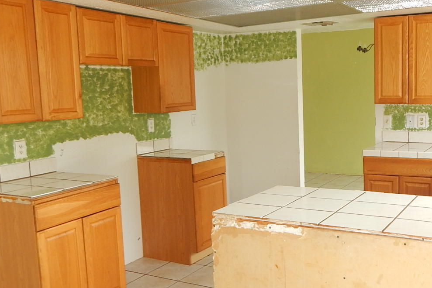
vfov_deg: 36.0
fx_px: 444
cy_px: 141
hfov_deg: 50.7
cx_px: 297
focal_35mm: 37
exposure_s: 1/100
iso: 125
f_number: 3
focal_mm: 4
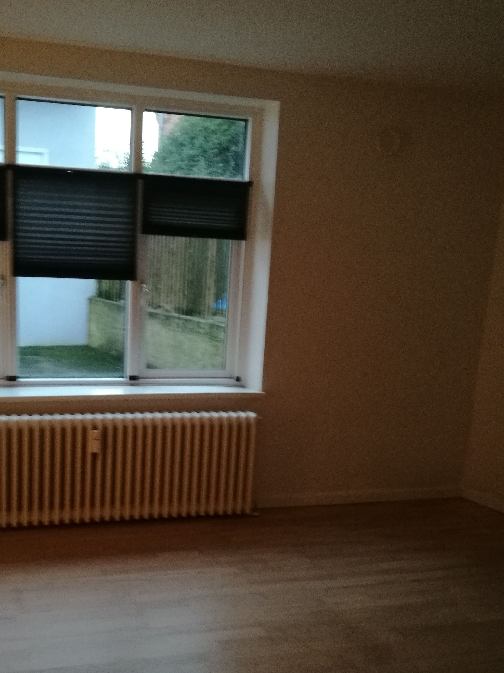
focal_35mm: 37
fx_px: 718
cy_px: 407
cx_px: 177
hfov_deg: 38.3
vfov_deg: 49.8
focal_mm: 4.5
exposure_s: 1/20
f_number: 2.2
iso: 500
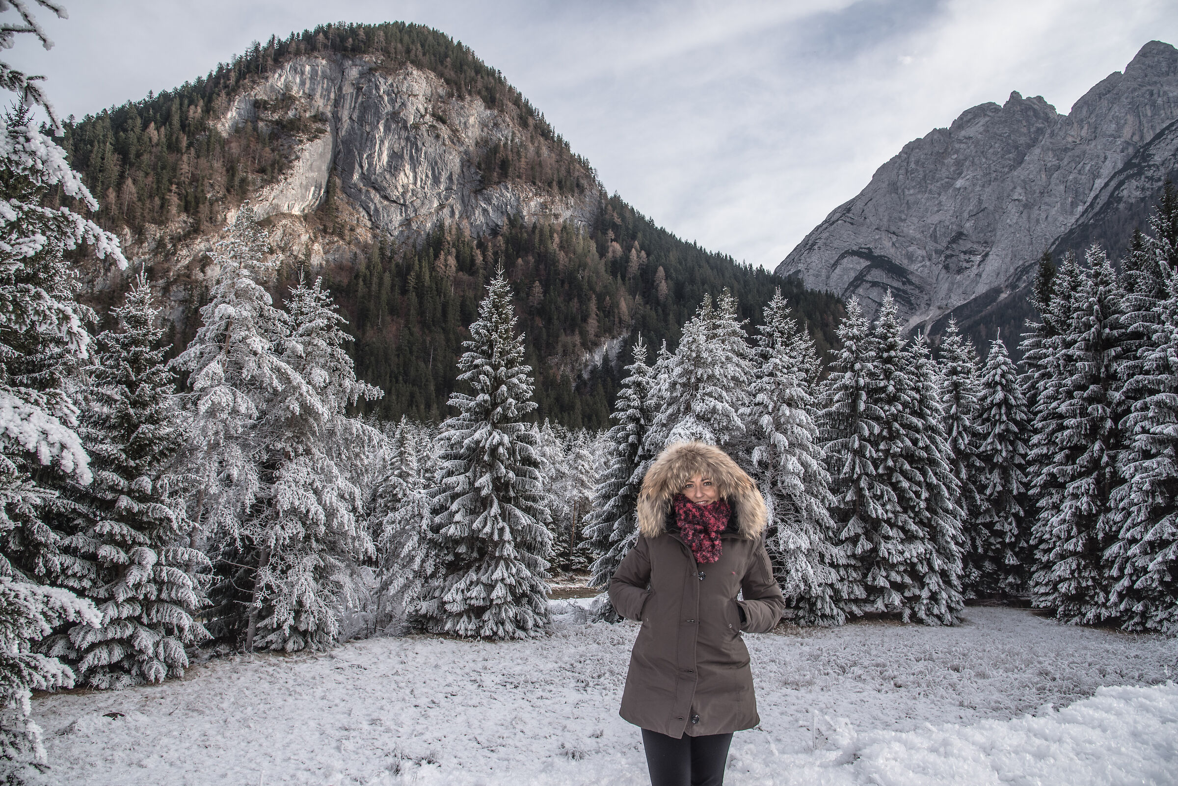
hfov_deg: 73.7
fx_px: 786
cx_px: 589
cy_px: 393
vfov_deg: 53.2
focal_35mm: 24
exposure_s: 1/200
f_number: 9
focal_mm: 24
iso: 200
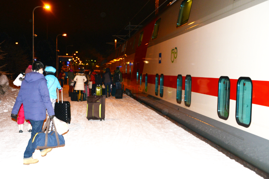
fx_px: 262
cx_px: 134
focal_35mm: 35
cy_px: 90
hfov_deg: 54.4
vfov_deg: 37.9
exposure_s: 1/250
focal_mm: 35
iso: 800
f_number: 3.8
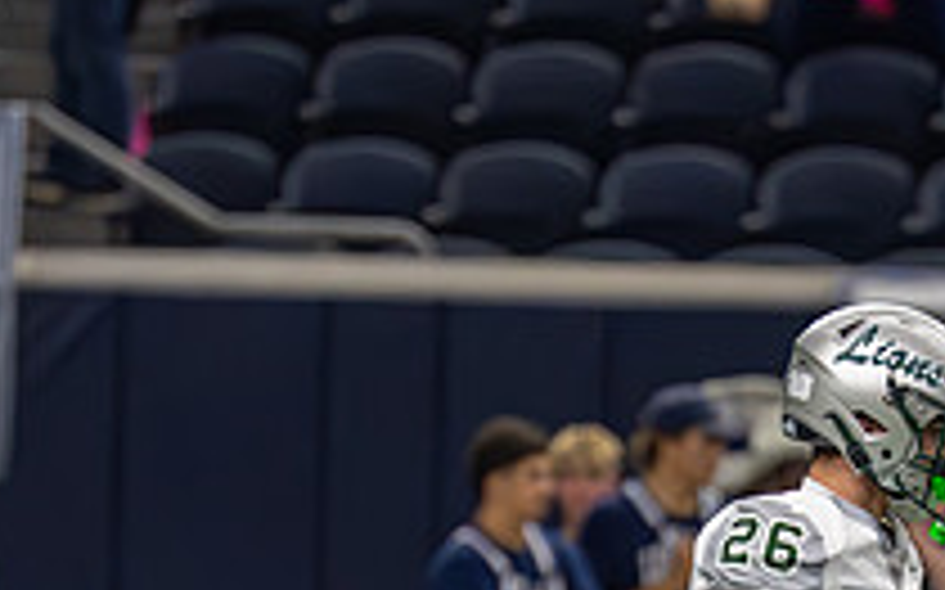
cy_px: 777
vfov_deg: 1.5
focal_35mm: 875
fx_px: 22523
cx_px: 847
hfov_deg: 2.4
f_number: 2.8
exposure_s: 1/1600
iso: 4000
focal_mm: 200
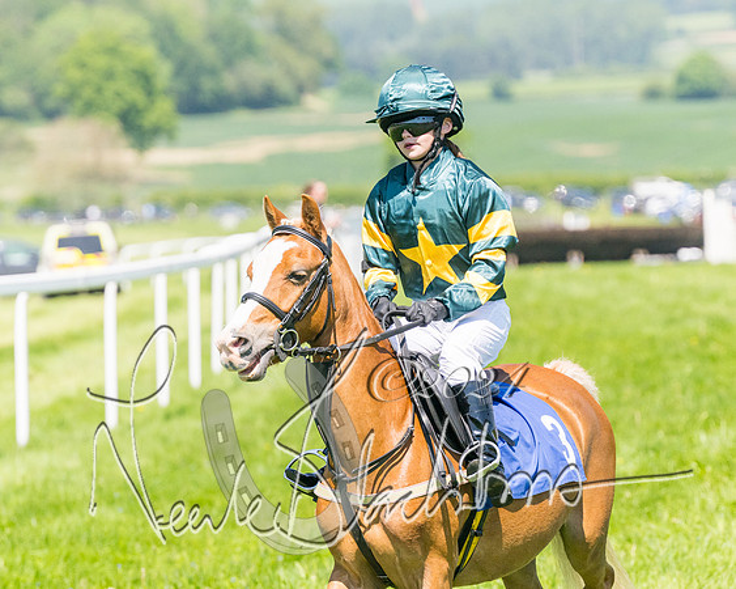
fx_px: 5703
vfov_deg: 5.9
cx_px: 353
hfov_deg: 7.4
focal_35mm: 262
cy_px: 294
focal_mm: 155
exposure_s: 1/6400
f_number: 4
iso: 400
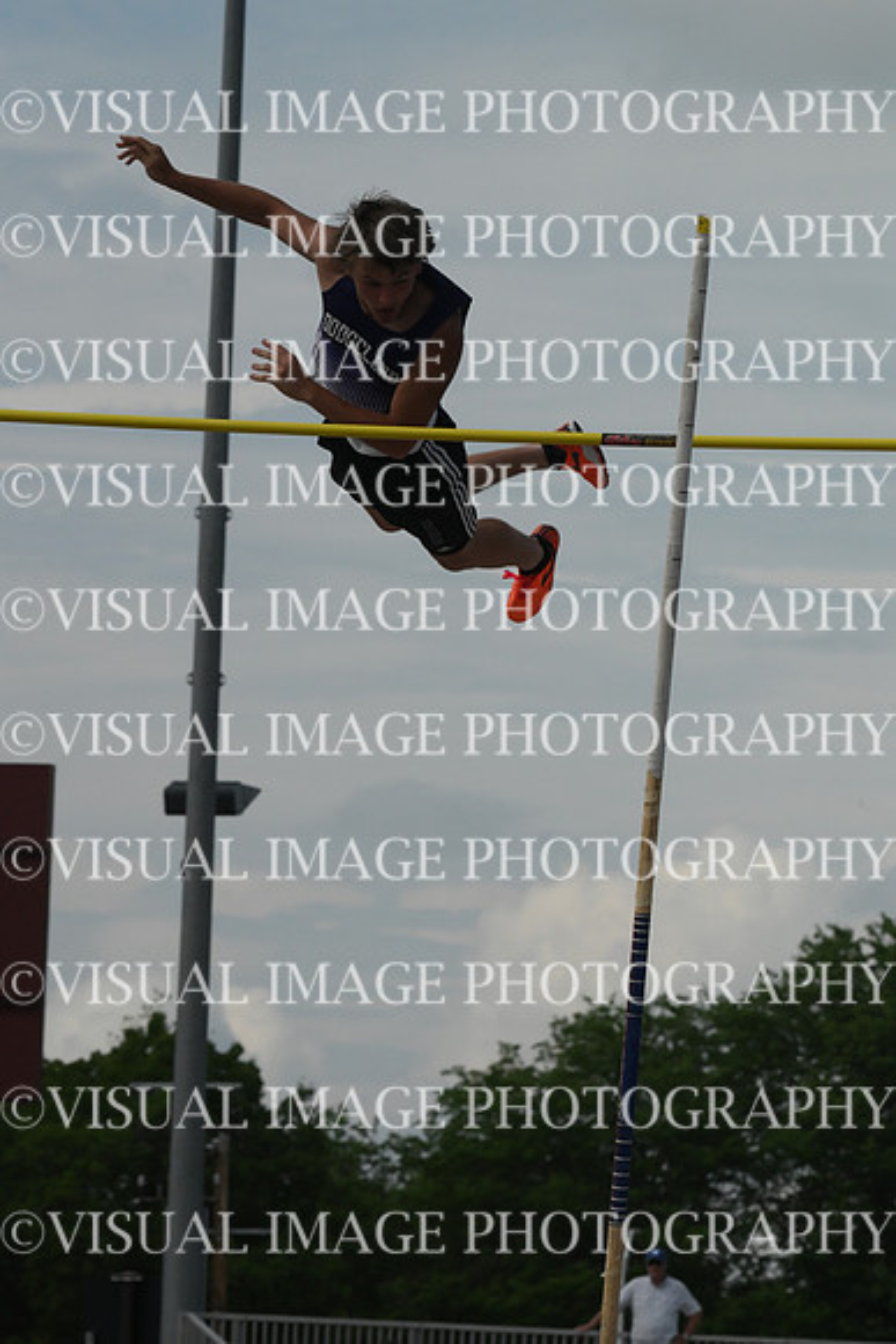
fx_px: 10073
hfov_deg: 5.1
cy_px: 672
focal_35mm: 270
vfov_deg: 7.6
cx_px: 448
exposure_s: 1/4000
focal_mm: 270
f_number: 18
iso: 3200
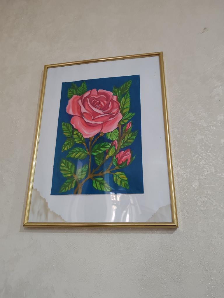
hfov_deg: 51.4
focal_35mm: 27
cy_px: 149
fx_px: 233
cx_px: 112
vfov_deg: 65.3
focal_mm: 6.12
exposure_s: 1/100
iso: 3200
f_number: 1.9
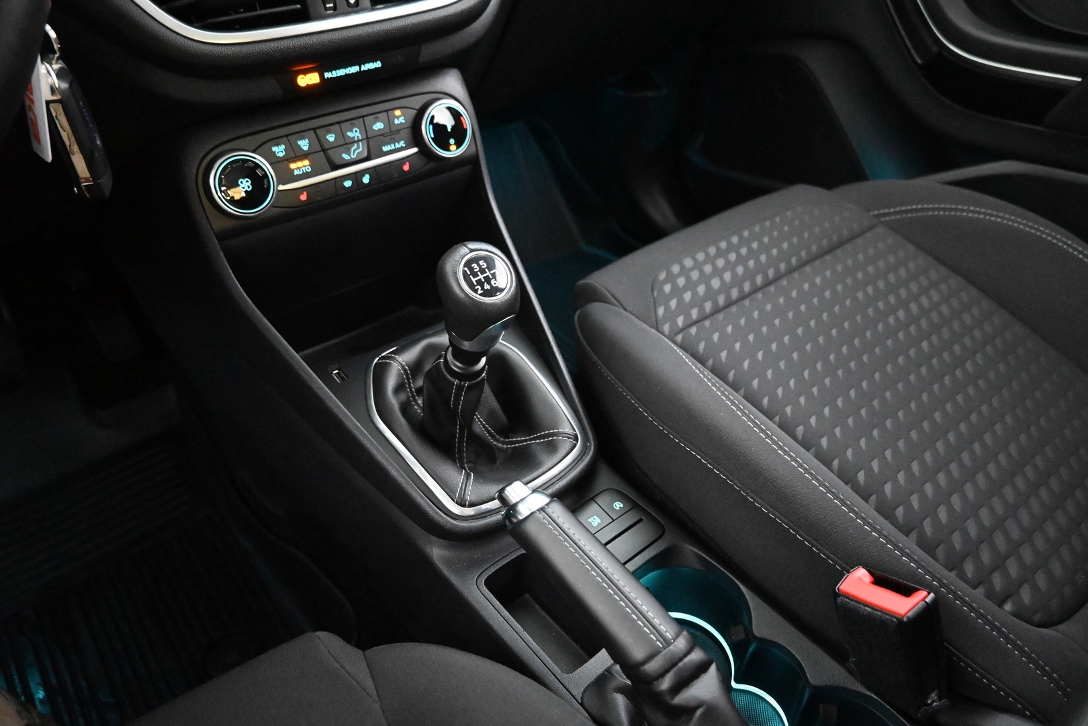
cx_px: 544
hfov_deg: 73.7
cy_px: 363
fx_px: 725
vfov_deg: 53.1
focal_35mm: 24
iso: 11400
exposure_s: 1/25
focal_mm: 16
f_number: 3.5
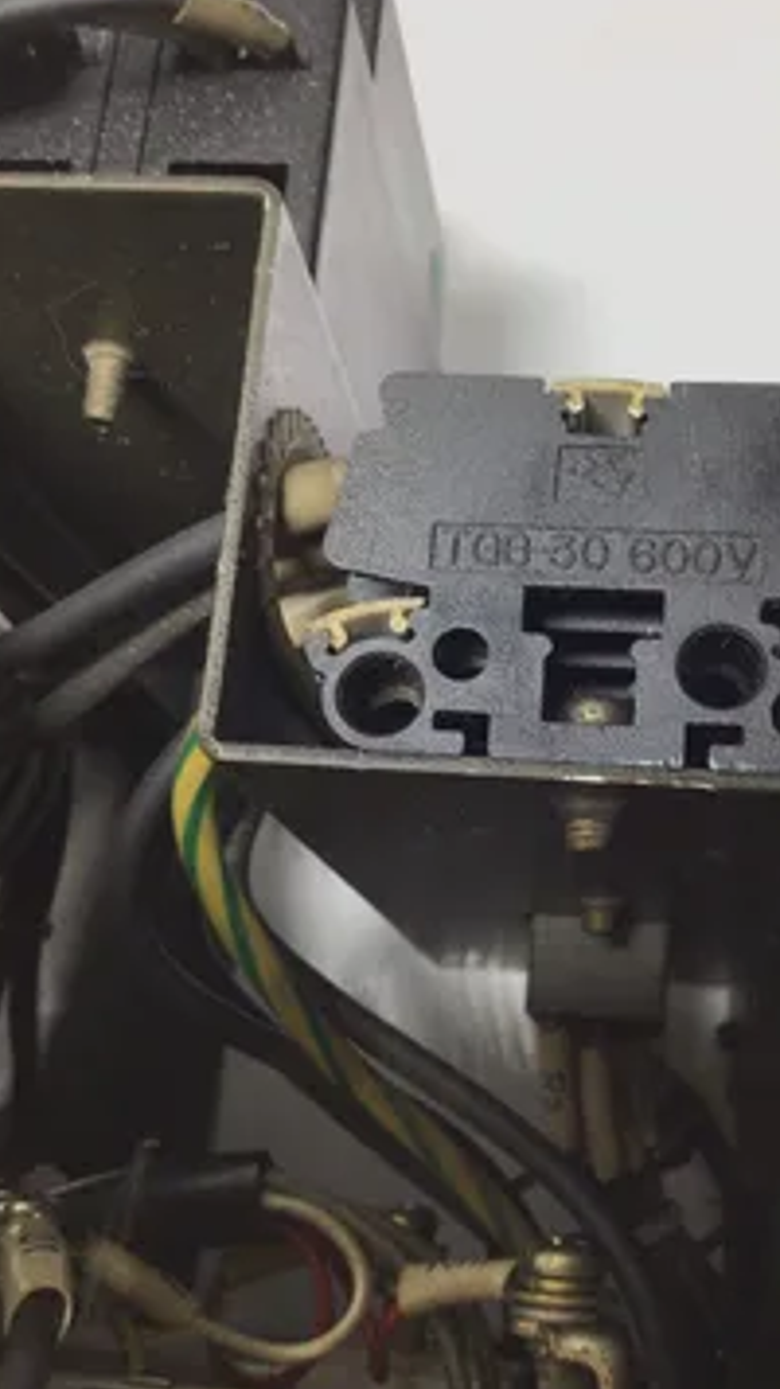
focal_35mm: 38
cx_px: 511
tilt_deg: -73.6
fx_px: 1399
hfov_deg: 31.0
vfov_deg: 52.8
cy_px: 694
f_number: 2.4
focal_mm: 3.3
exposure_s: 1/60
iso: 25
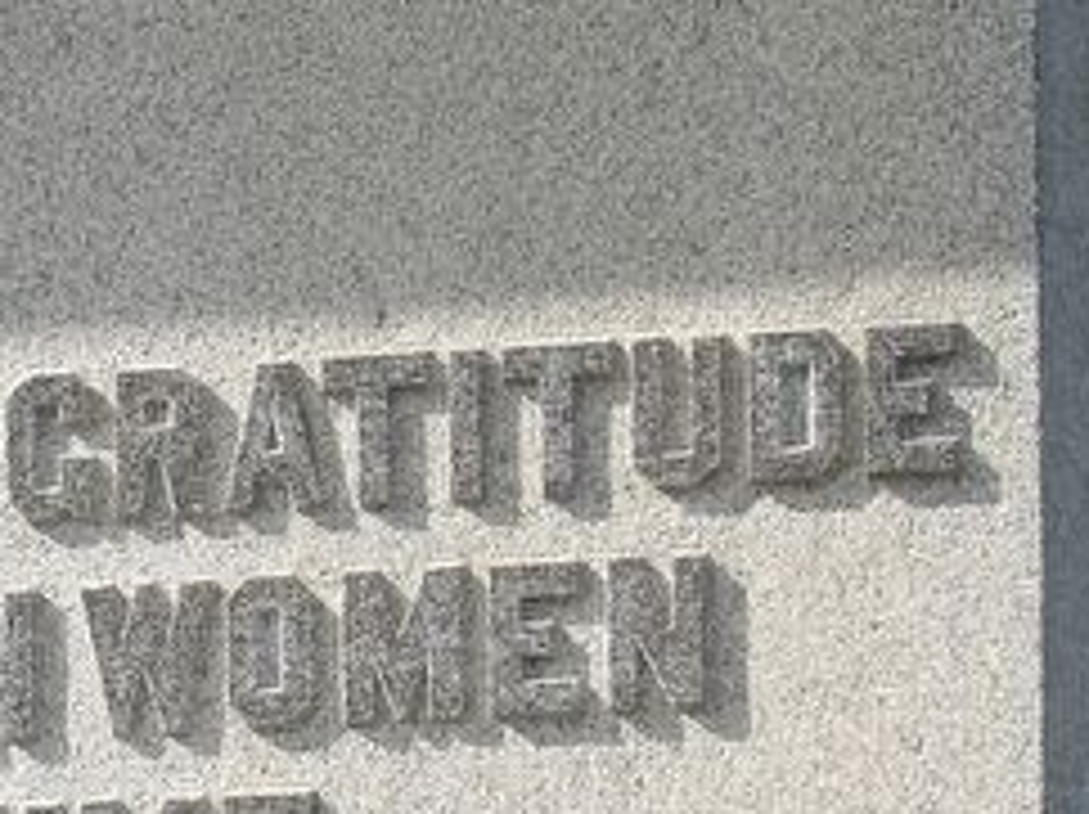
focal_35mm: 734
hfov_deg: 2.7
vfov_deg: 2.0
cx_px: -324
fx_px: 23068
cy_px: 702
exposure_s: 1/305
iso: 100
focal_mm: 39.8
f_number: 4.5
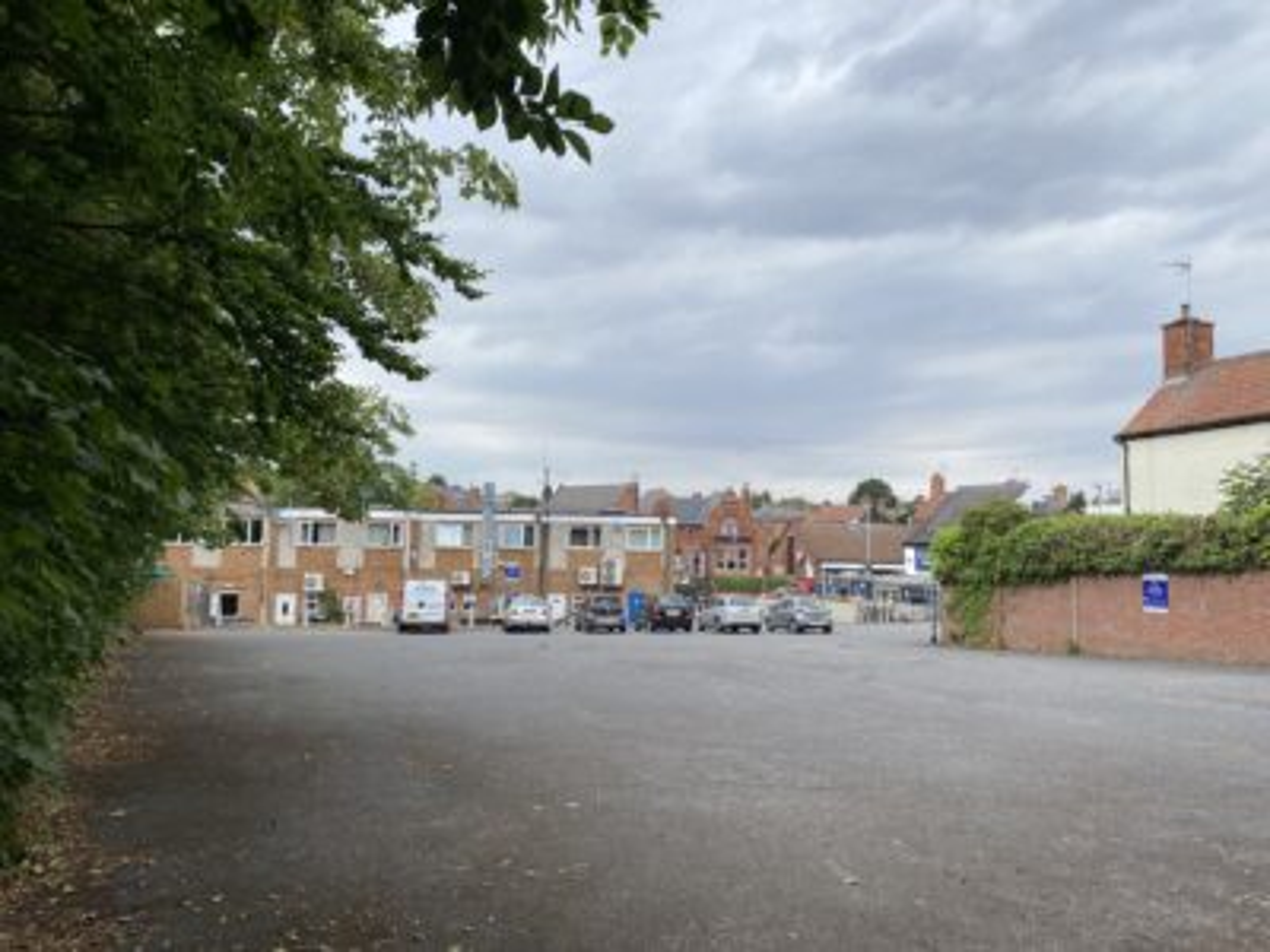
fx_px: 954
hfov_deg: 67.3
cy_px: 476
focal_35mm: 26
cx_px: 635
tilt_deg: +3.0
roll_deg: -1.3
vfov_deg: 53.1
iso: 32
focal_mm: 4.25
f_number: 1.8
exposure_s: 1/1232
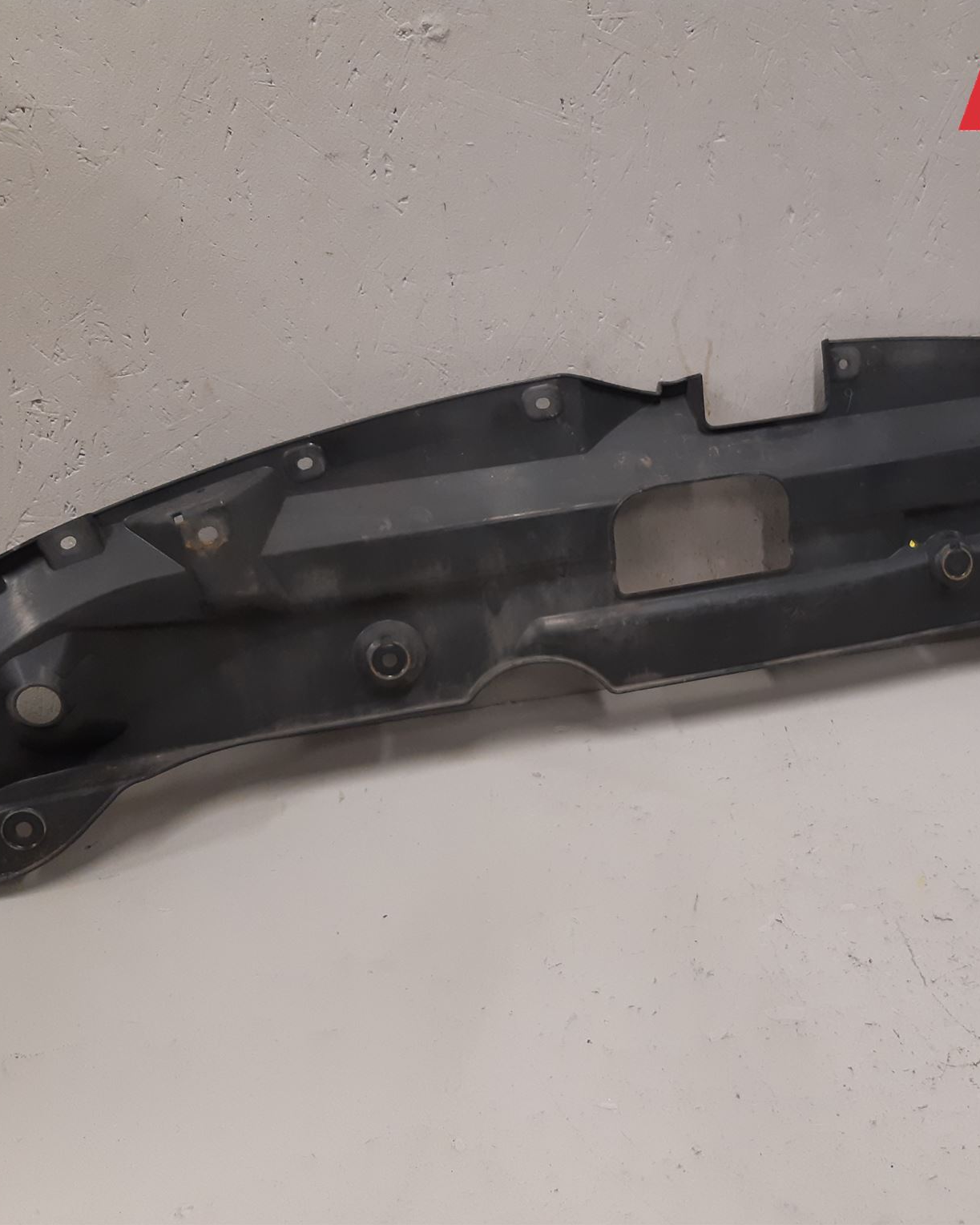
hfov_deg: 42.9
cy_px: 610
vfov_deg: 52.8
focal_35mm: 34
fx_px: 1233
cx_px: 630
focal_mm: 3.93
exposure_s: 1/50
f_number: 1.7
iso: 125
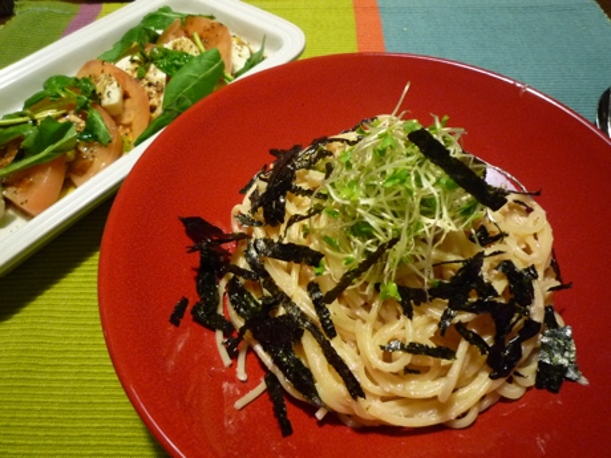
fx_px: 441
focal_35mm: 25
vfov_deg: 54.9
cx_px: 306
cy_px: 229
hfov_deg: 69.4
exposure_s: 1/8
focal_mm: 4.4
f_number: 2.8
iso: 400
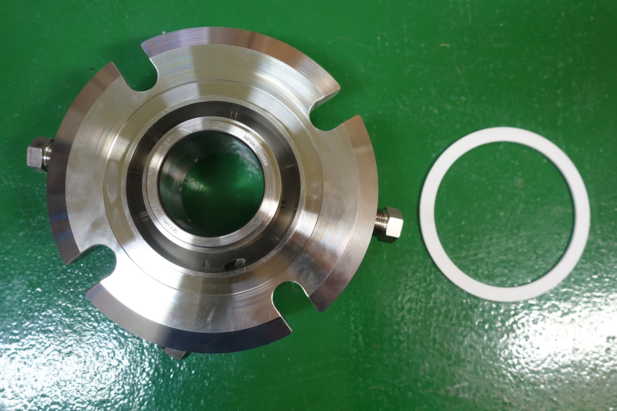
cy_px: 206
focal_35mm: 30
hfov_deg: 61.9
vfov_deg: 43.6
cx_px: 308
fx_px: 514
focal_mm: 11.12
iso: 800
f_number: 2.5
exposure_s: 1/25
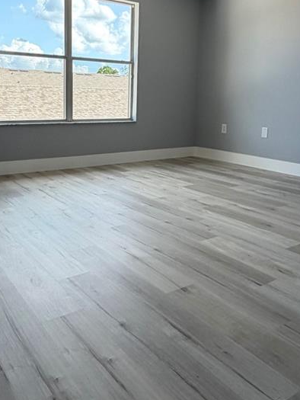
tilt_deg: -7.0
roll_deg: -0.8
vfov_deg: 56.0
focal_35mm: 32
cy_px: 146
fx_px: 370
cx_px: 116
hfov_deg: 43.9
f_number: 2.2
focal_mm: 2.22
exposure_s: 1/164
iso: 50
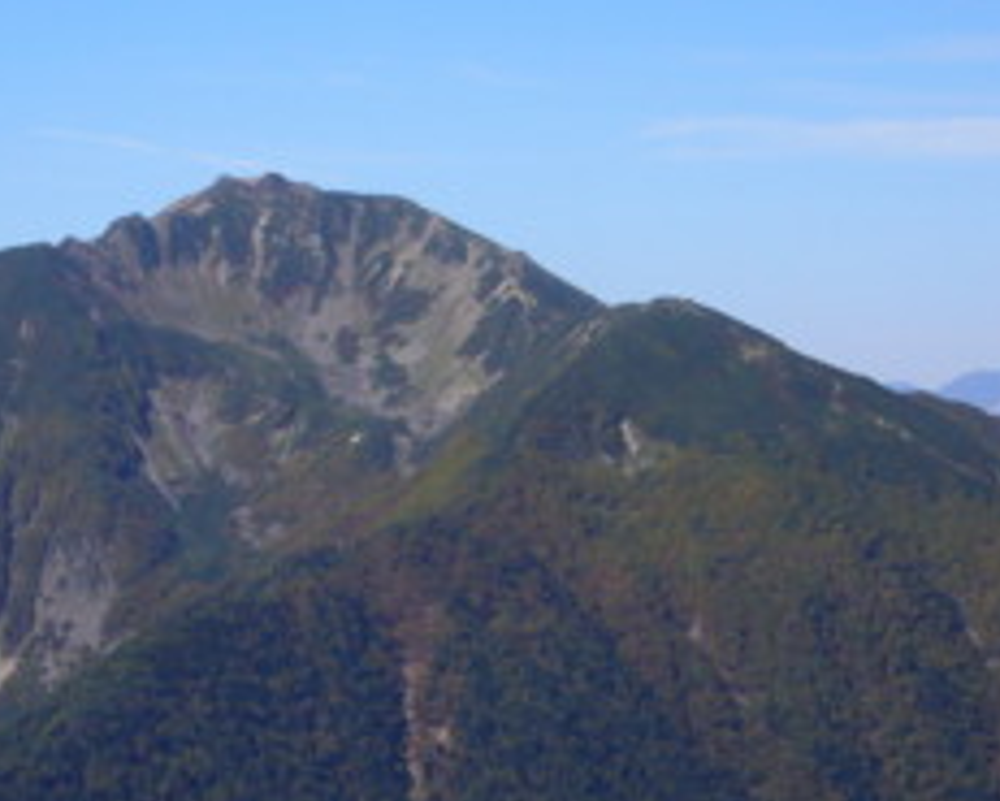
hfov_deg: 12.0
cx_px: 333
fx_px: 4737
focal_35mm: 160
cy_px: 290
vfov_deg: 9.7
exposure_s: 1/640
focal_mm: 13.9
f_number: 4.4
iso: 80
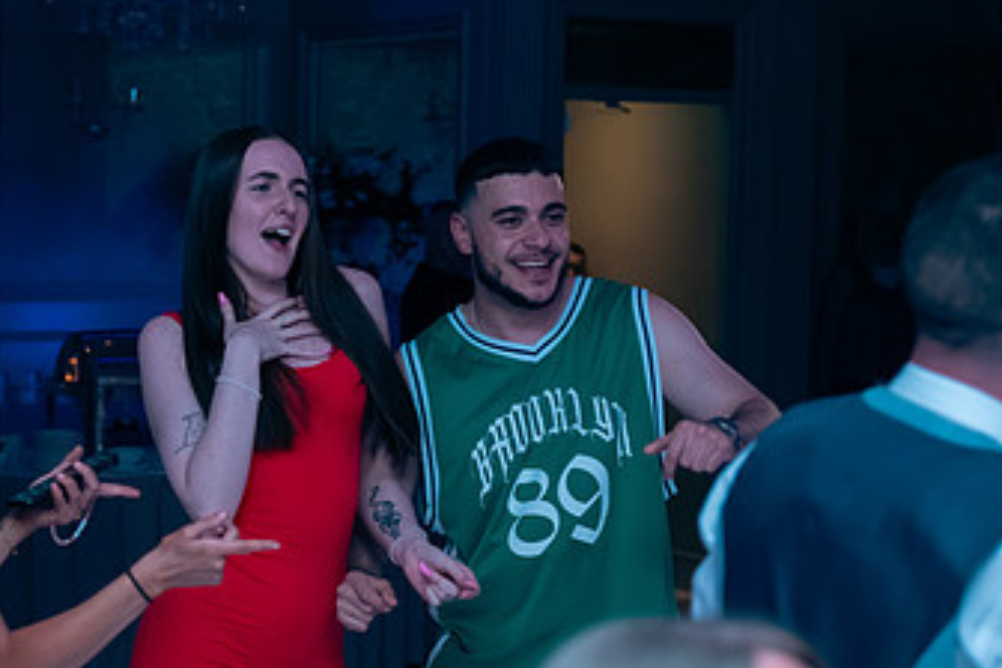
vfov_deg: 13.7
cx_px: 283
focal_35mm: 100
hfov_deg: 20.3
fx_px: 2783
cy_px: 392
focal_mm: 58
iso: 800
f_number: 3.5
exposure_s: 1/160
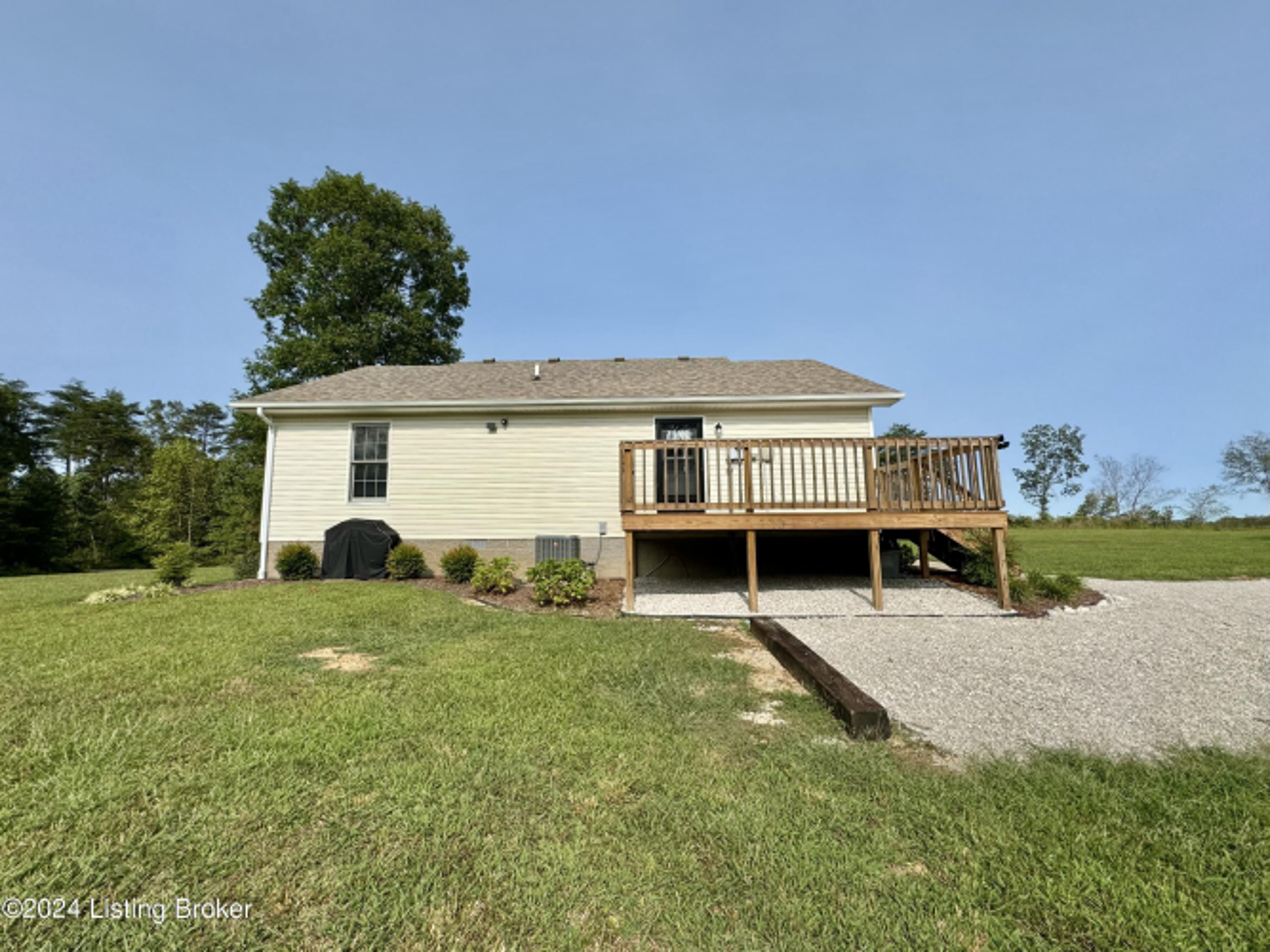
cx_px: 635
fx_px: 514
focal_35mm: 14
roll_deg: +0.7
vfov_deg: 85.7
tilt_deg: +6.5
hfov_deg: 102.1
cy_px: 476
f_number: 2.2
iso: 50
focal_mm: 2.22
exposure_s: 1/2985
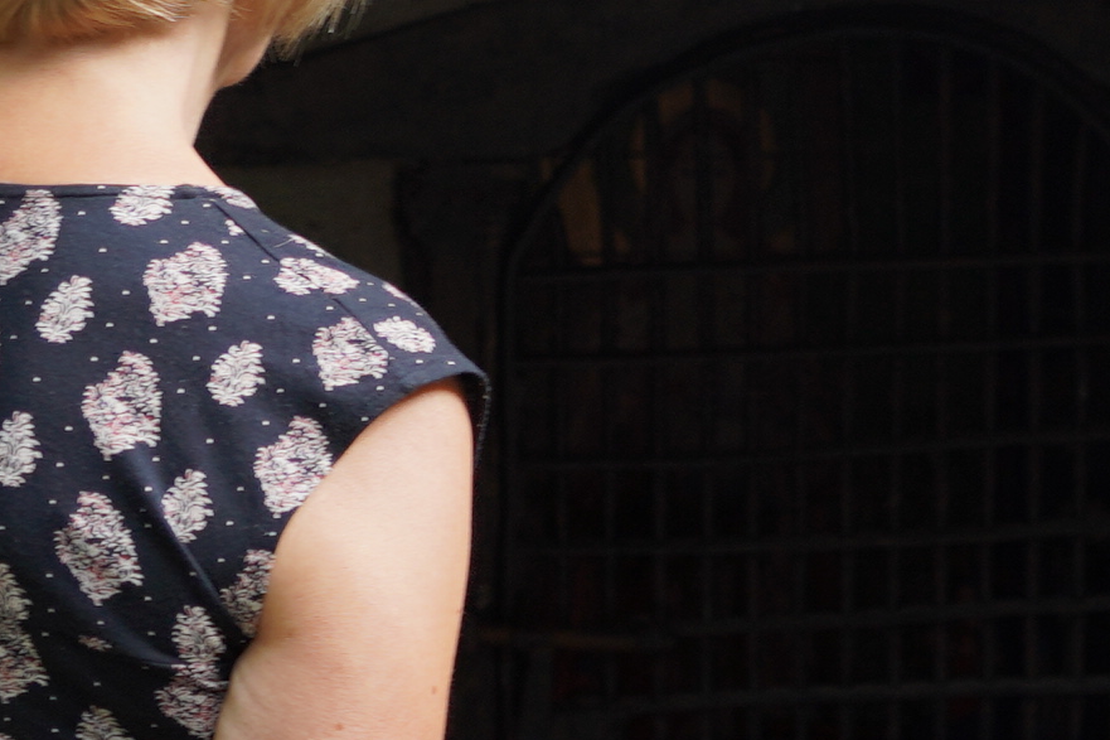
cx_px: 1300
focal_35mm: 134
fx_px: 4131
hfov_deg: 14.8
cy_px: 353
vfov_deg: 10.2
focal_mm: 30
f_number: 4
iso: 125
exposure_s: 1/60
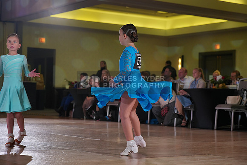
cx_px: 124
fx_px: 515
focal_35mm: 75
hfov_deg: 27.0
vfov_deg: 18.2
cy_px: 82
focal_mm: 75
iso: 800
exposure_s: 1/400
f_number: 4
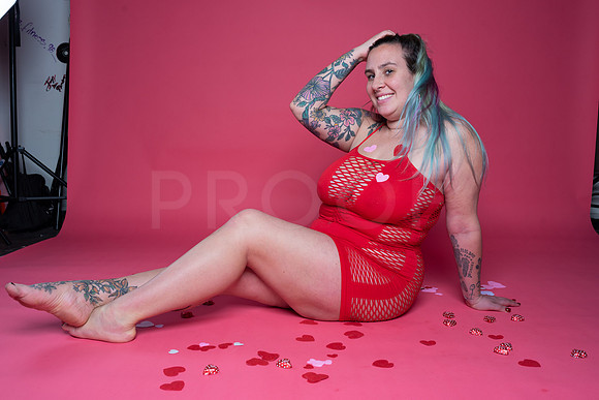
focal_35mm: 35
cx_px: 300
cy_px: 200
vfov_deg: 37.9
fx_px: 582
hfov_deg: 54.4
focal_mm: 35
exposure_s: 1/160
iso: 100
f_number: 8
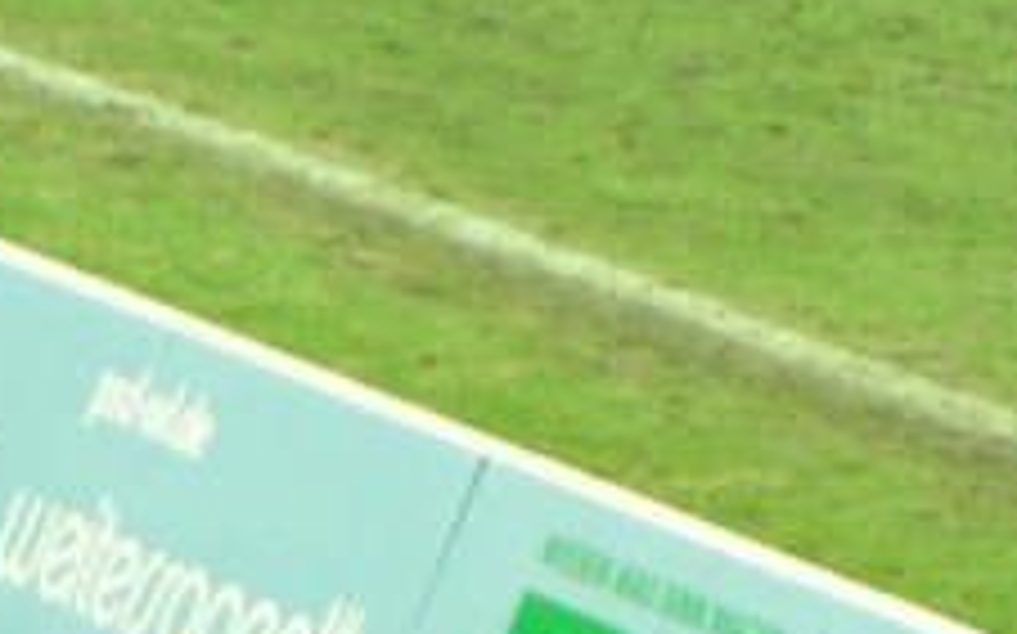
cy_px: 1115
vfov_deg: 2.8
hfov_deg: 4.5
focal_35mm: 469
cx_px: -500
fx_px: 12993
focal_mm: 19.1
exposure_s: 1/13
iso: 200
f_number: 3.5
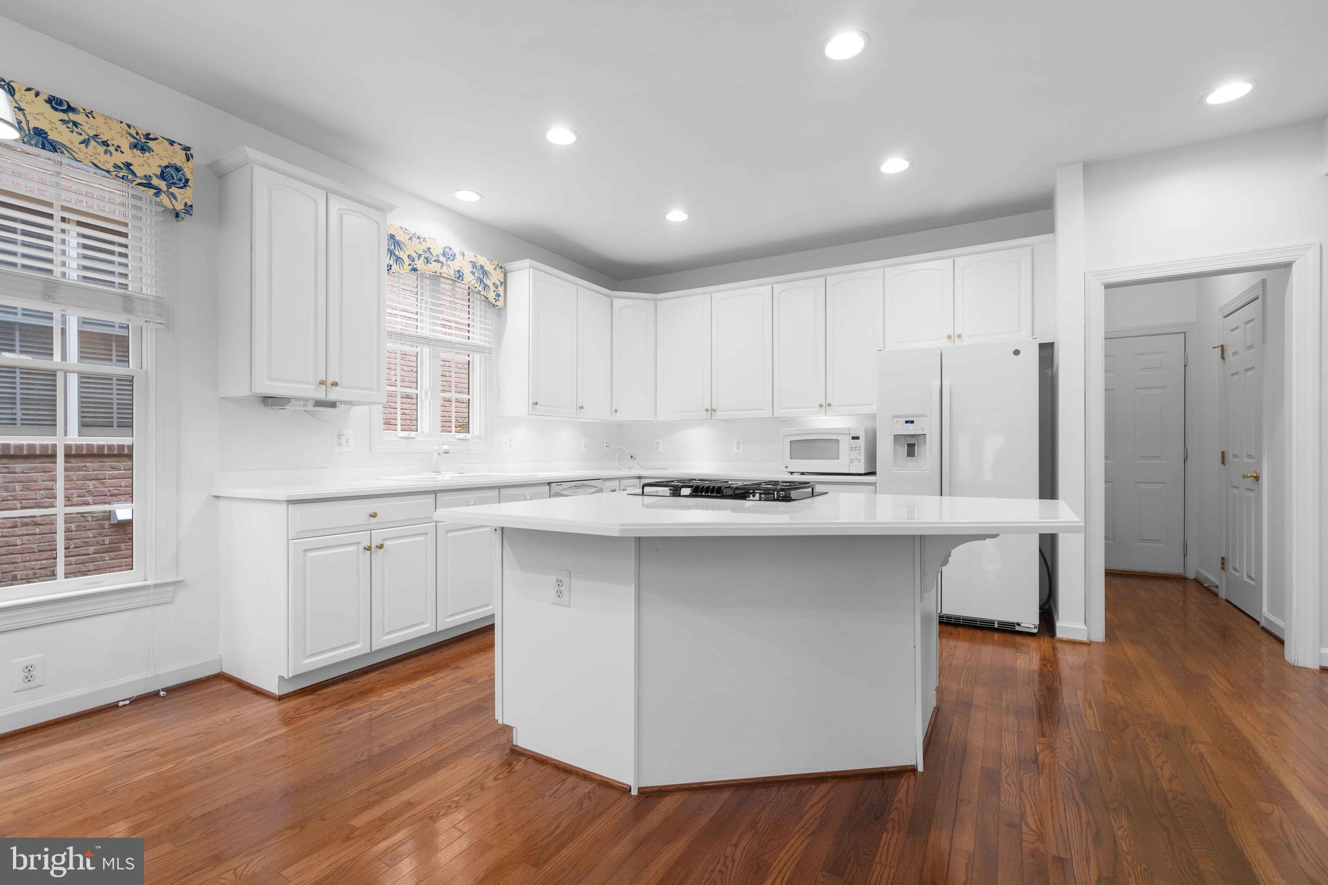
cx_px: 664
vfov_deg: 73.7
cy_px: 442
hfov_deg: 96.7
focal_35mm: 16
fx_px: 590
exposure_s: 1/1.25
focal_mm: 16
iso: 160
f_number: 8
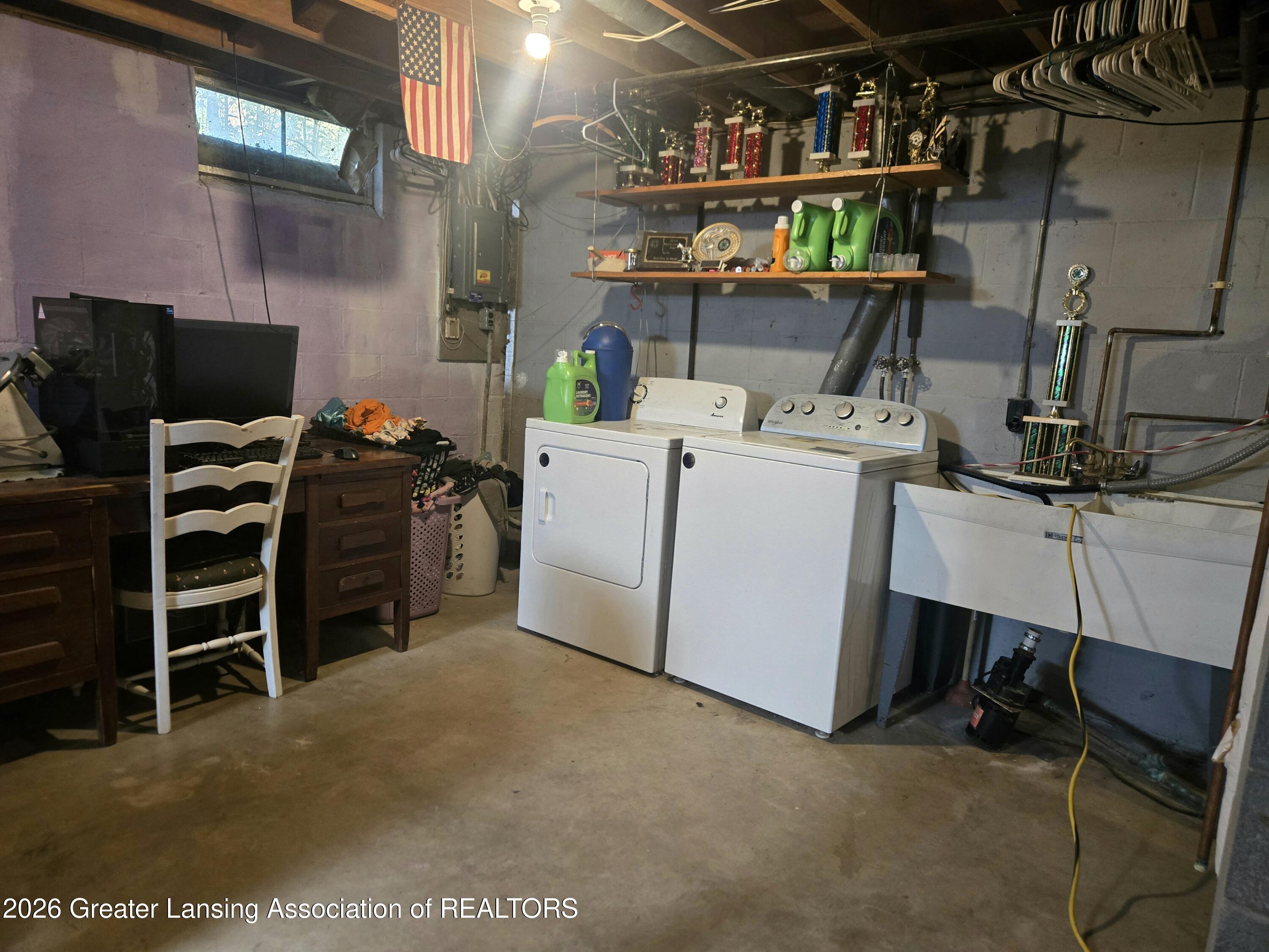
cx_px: 634
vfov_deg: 58.9
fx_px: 843
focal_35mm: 23
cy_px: 476
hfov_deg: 73.9
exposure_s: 1/60.2
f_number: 1.8
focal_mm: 5.4
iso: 500
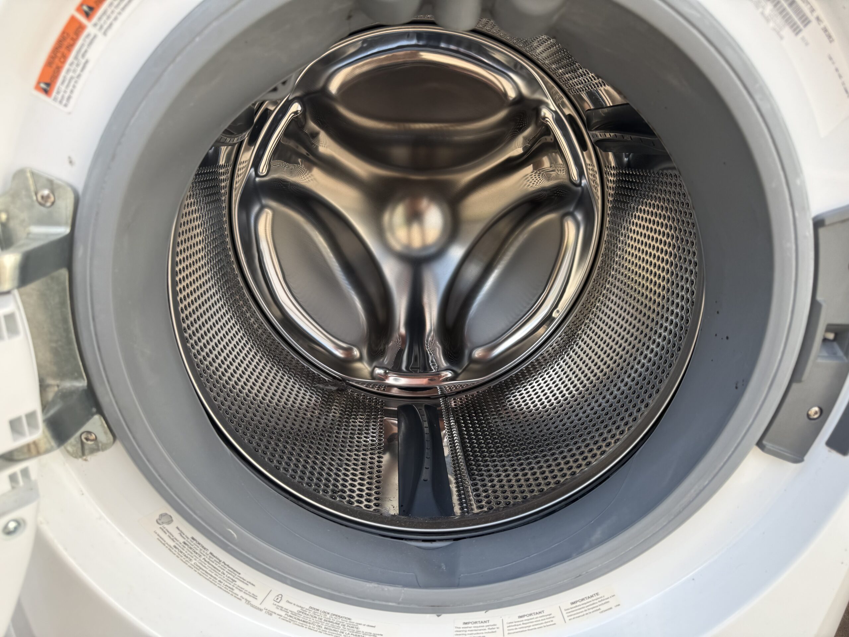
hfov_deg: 71.6
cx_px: 424
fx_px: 589
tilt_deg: -15.0
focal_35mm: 24
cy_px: 318
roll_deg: -2.7
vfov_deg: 56.8
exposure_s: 1/589
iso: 80
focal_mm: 6.76
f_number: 1.78
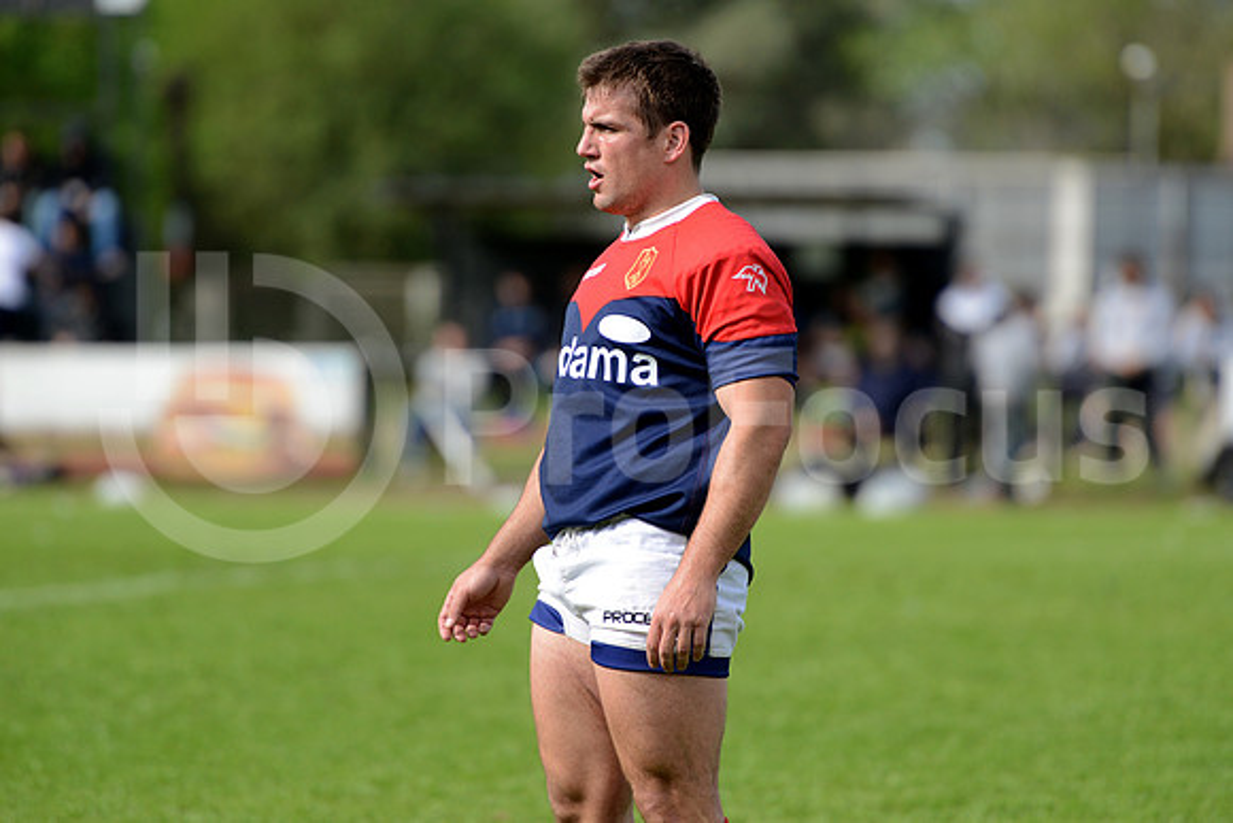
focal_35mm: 270
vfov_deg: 5.1
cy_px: 412
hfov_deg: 7.6
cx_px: 616
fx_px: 9249
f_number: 4
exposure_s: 1/1000
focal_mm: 270
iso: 400
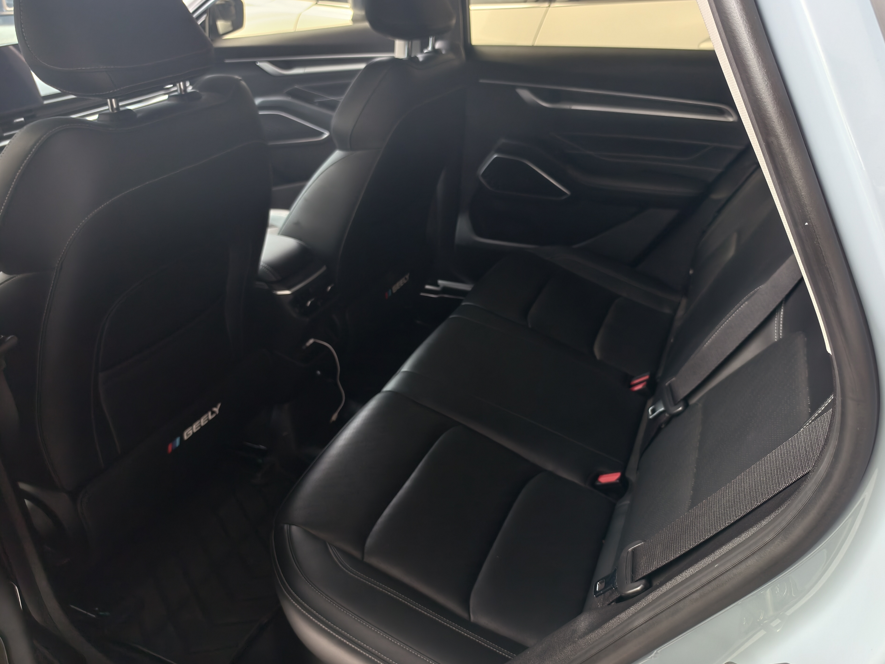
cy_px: 345
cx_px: 479
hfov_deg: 69.3
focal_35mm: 25
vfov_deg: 54.9
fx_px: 639
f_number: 1.57
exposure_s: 1/100
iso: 114
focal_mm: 5.6
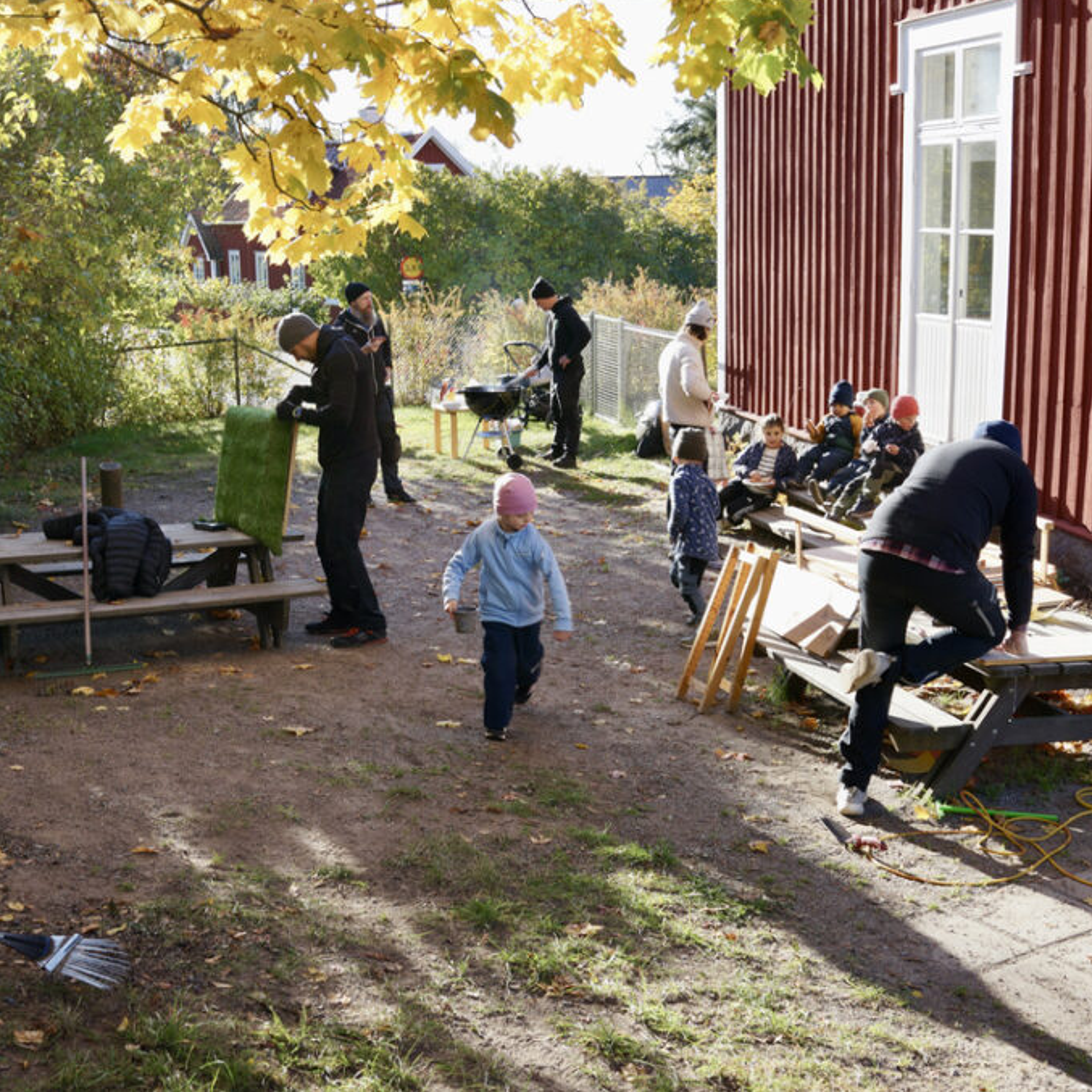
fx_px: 1606
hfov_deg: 37.4
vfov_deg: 37.6
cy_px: 543
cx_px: 424
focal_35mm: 45
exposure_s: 1/80
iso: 100
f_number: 8
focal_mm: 35
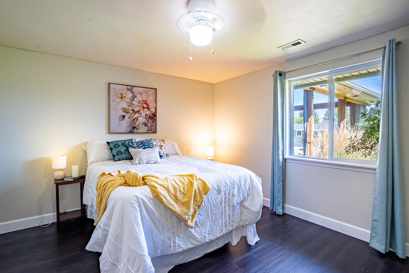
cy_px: 136
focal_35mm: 16
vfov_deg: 73.8
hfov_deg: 96.7
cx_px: 204
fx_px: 182
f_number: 8
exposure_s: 1/200
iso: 400
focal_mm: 16
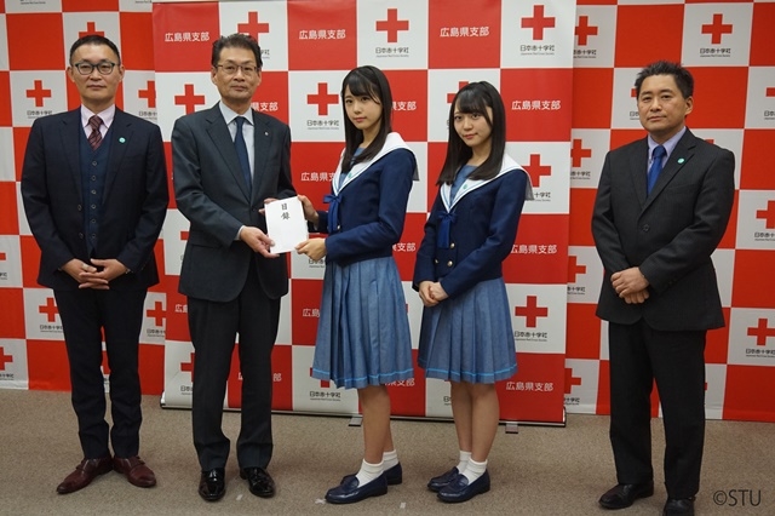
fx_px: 839
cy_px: 258
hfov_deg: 49.6
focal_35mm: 39
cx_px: 388
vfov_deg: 34.2
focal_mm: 26
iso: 1250
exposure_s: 1/160
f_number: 4.5
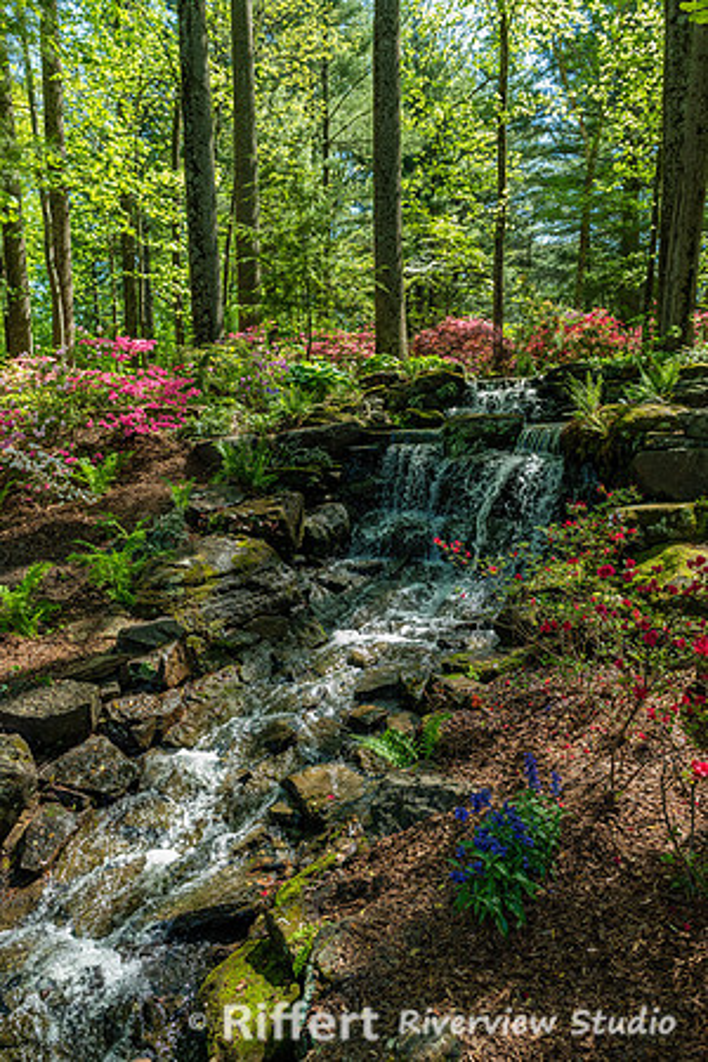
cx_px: 354
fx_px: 708
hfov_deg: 53.1
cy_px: 531
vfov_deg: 73.7
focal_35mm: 24
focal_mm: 24
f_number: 8
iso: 500
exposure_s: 1/160
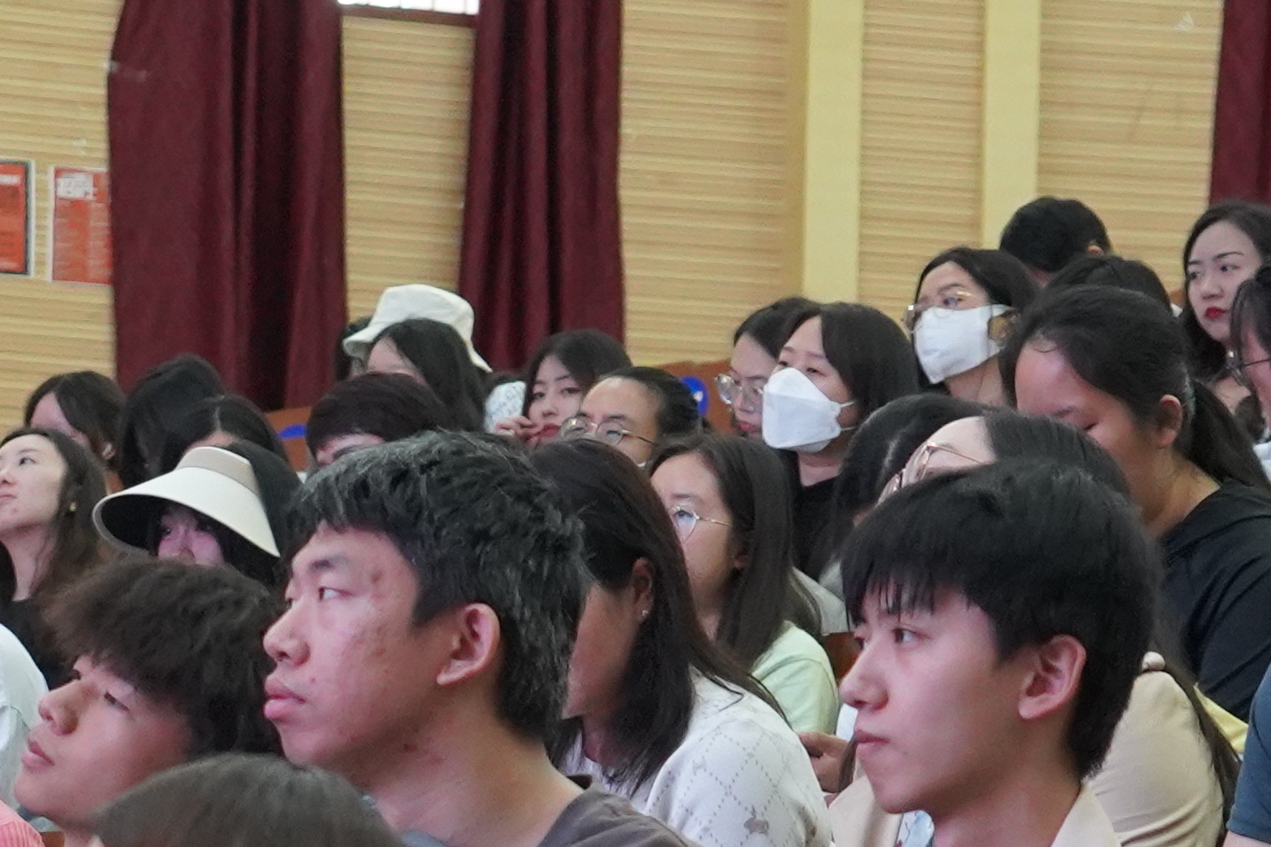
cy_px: 1021
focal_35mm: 203
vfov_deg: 6.7
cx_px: 342
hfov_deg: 10.1
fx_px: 7166
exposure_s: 1/160
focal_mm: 43
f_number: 4
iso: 4000
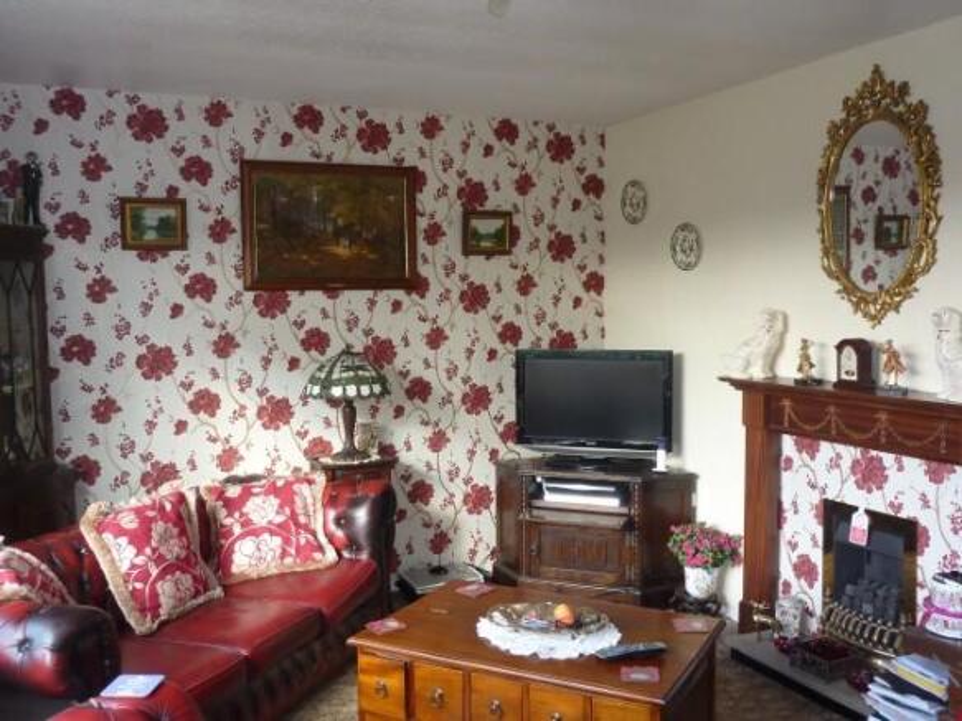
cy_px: 360
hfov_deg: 56.8
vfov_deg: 44.1
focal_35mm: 32
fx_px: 889
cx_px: 481
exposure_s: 1/30
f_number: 3.5
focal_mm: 5.3
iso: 125
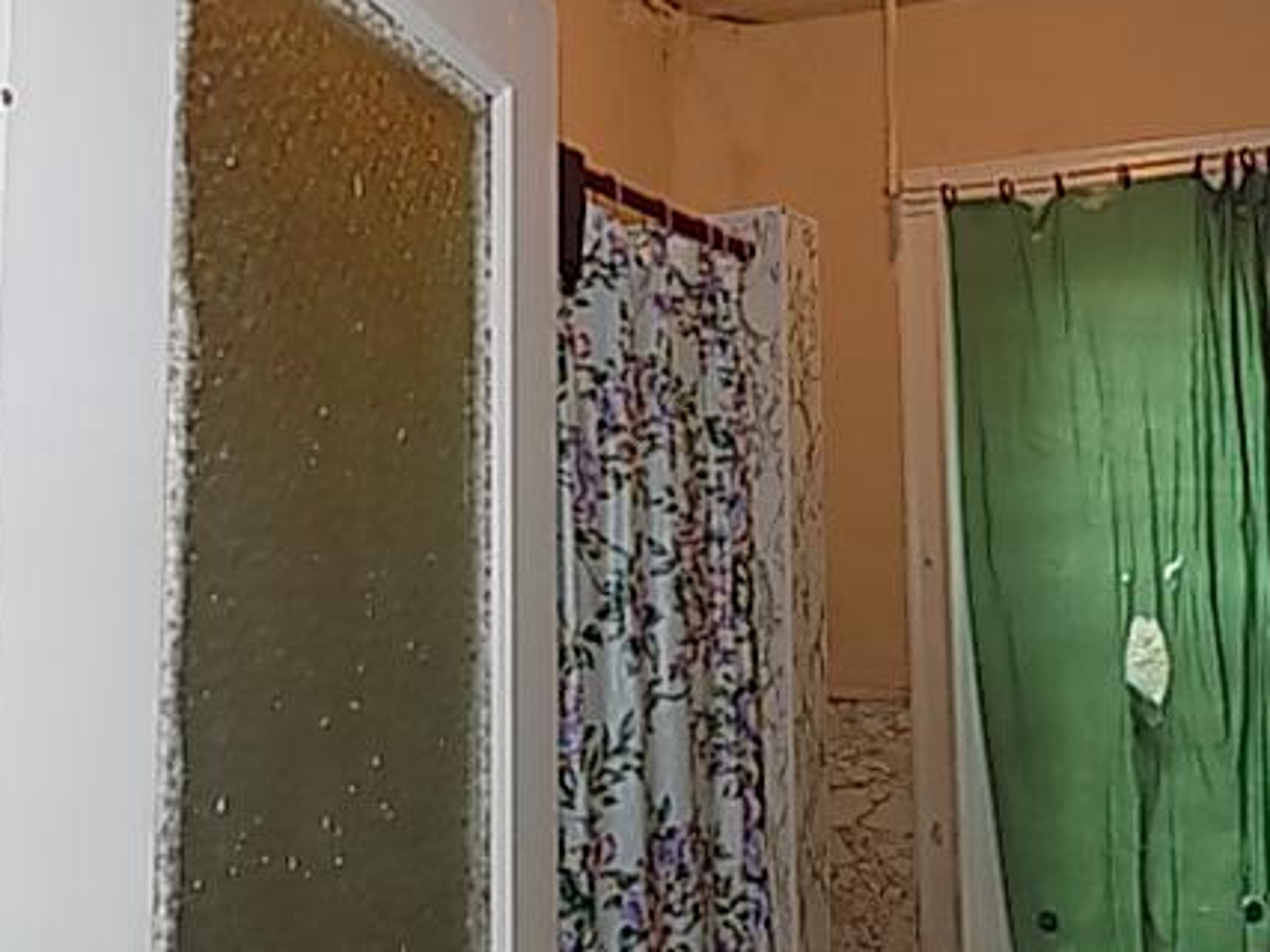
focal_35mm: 36
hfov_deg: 50.5
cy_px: 405
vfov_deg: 39.5
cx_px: 842
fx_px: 1320
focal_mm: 4.3
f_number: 3.1
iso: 200
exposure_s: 1/30
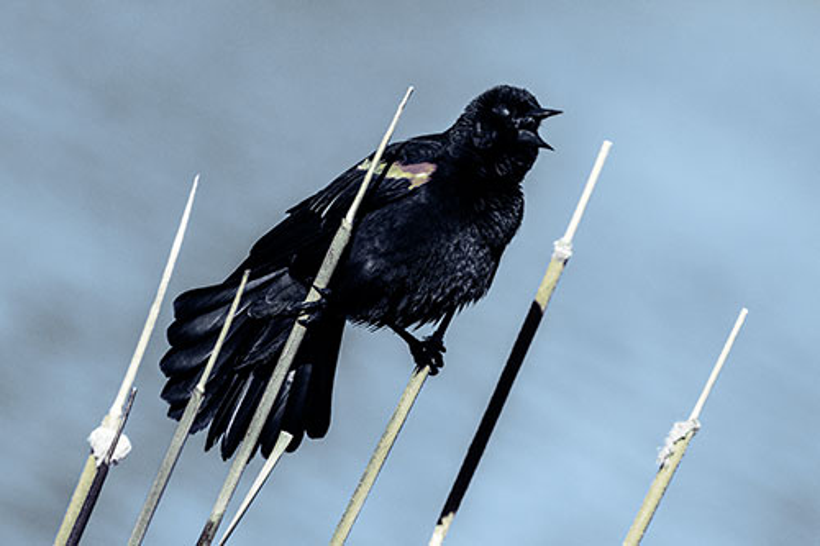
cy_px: 273
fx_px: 12523
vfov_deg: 2.5
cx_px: 410
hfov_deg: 3.8
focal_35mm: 550
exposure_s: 1/4000
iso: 4000
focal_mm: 550
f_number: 11
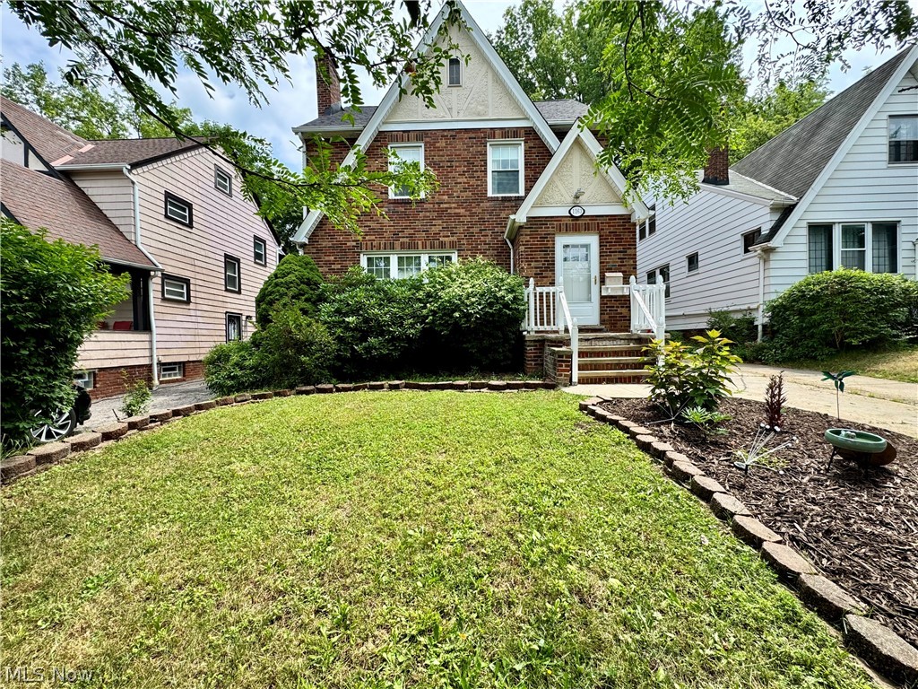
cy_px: 344
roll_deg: +0.8
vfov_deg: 85.7
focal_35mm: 14
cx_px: 459
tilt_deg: -0.3
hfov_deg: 102.1
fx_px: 371
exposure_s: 1/615
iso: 40
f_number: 2.2
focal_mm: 2.22
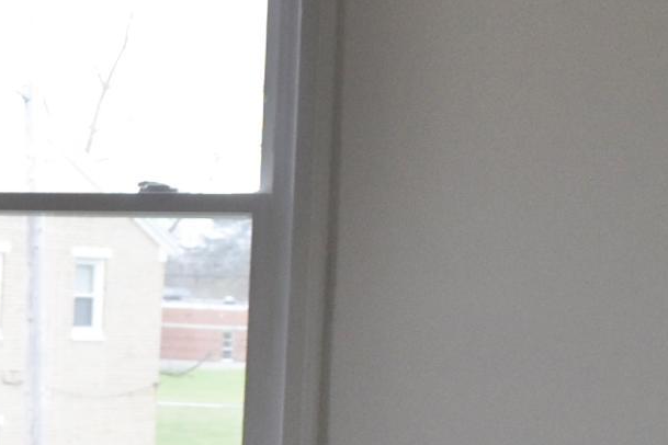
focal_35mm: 133
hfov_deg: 13.2
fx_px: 2468
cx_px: -703
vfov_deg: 10.3
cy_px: 341
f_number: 5.6
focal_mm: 18
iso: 280
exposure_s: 1/125
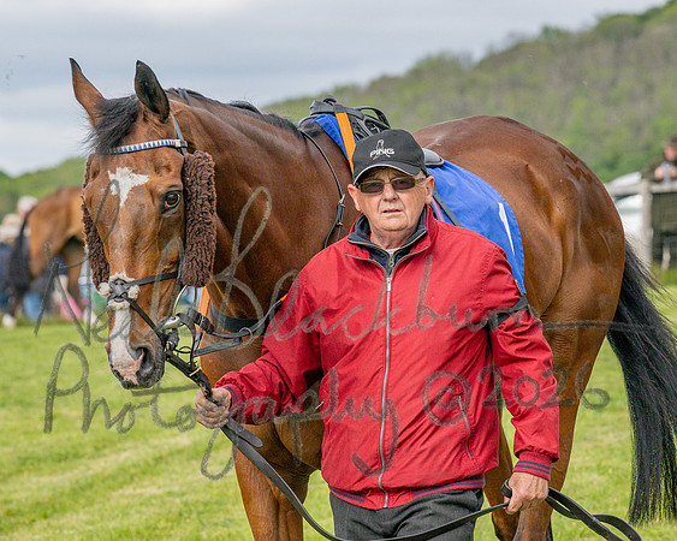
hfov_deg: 8.2
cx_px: 270
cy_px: 233
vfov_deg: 6.5
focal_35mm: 237
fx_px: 4748
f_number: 5.6
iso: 400
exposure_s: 1/1250
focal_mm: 120
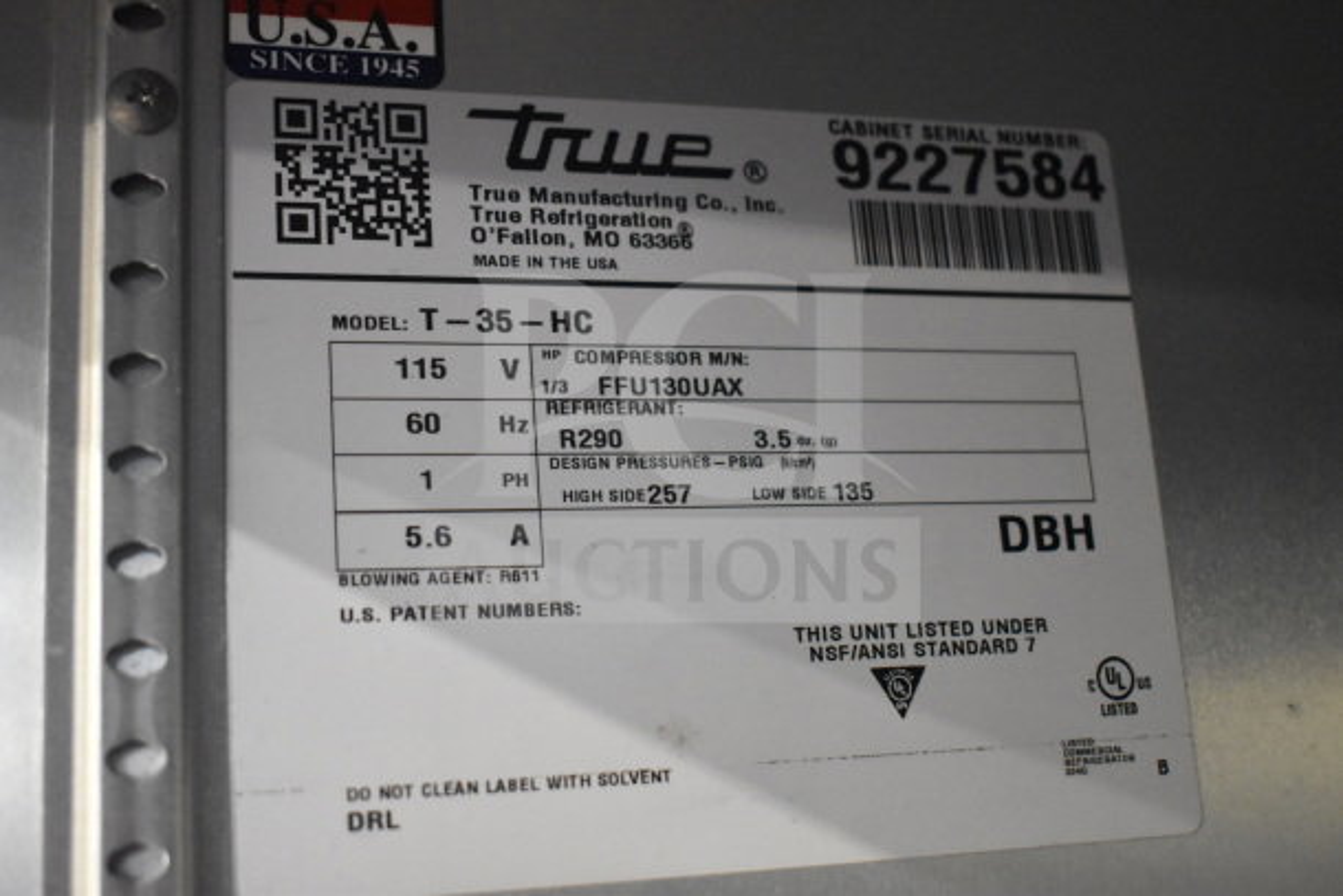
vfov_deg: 29.0
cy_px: 448
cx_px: 672
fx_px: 1735
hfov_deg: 42.3
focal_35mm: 46
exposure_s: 1/80
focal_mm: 31
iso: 6400
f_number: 4.2
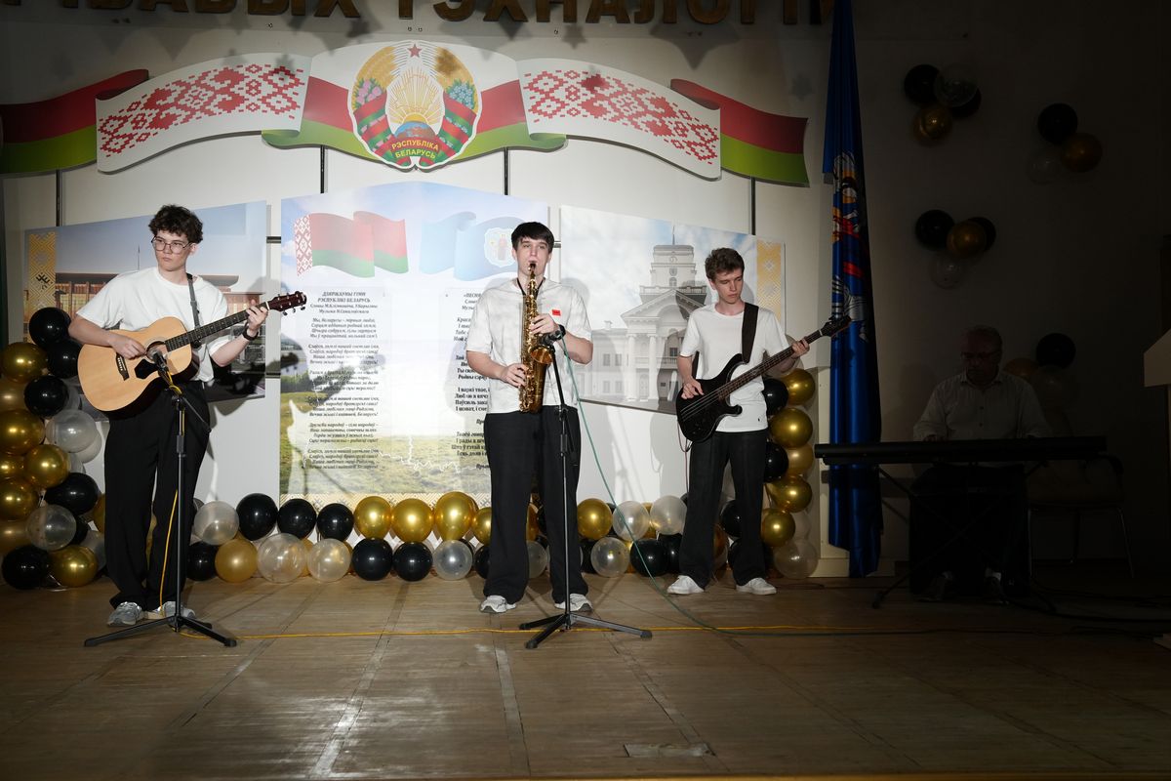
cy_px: 390
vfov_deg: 31.9
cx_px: 586
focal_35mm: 42
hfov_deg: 46.4
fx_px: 1366
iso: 2500
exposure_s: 1/125
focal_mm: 42
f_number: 6.3
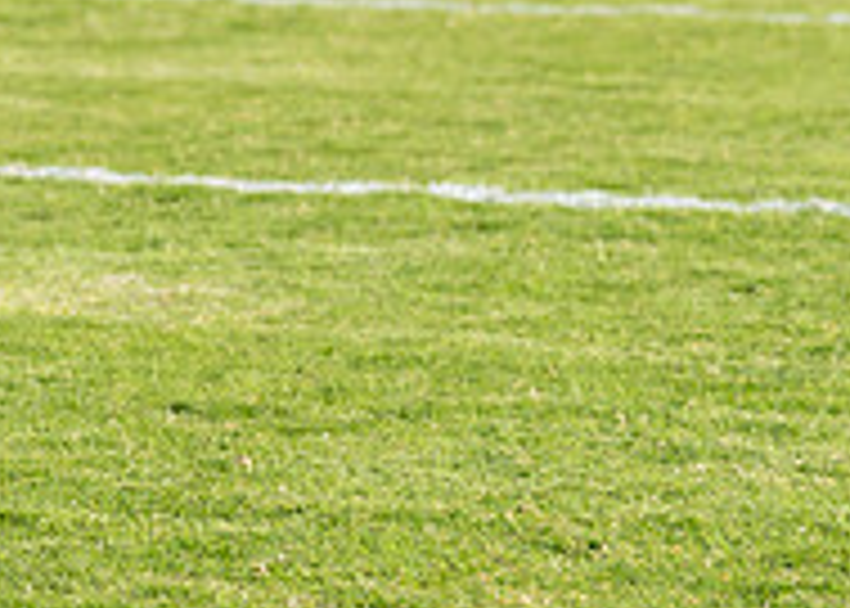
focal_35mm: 281
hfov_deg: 7.1
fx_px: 6784
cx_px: -437
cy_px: -399
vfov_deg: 5.1
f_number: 2.8
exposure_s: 1/1000
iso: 100
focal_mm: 70
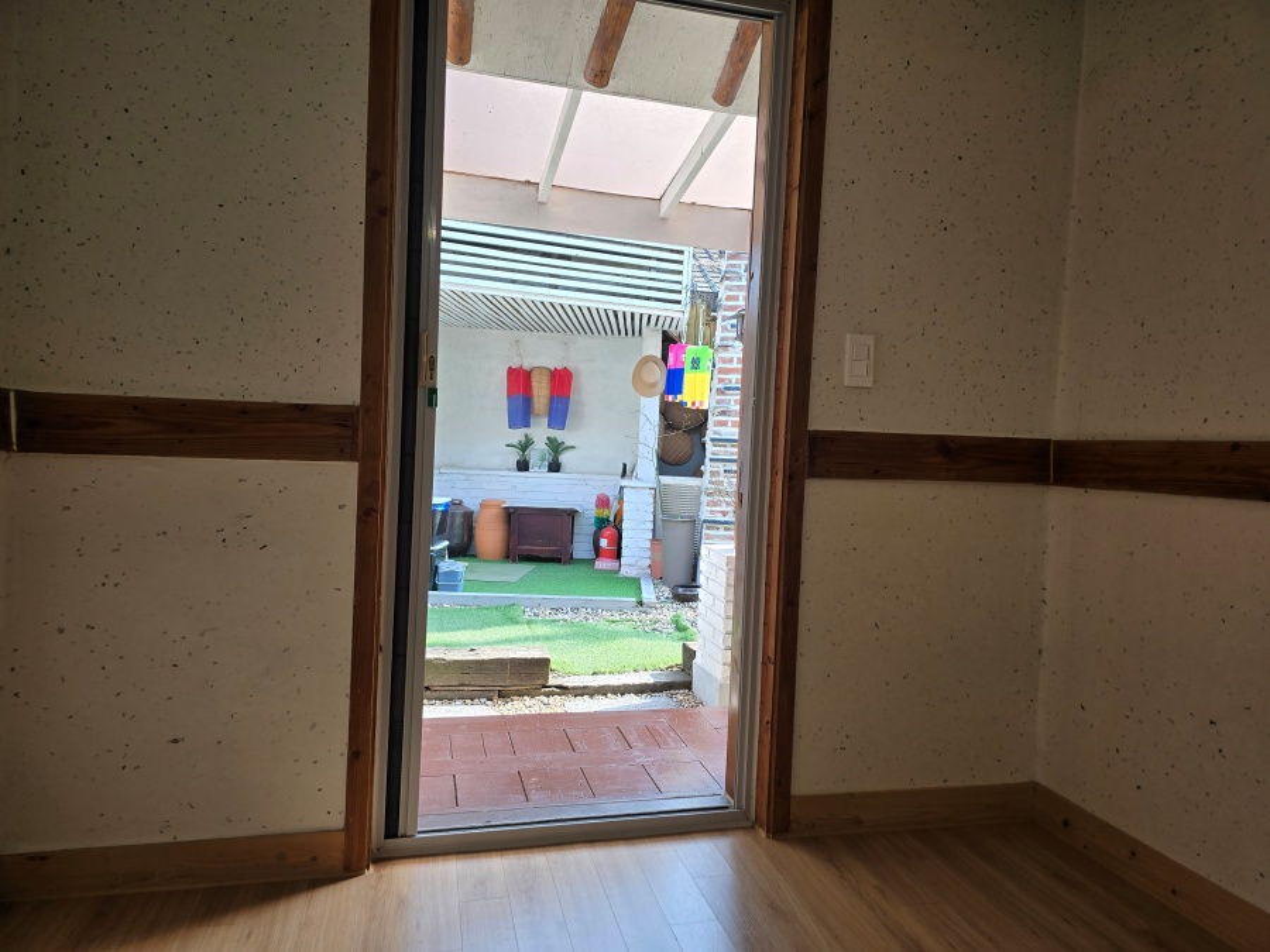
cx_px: 635
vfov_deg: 58.9
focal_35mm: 23
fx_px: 844
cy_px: 476
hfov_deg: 73.9
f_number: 1.7
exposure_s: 1/180
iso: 40
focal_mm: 6.3
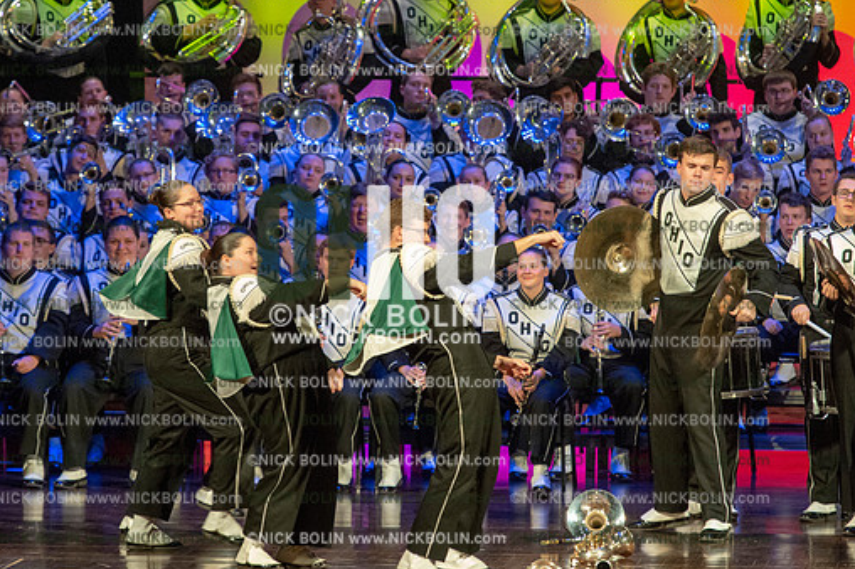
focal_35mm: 274
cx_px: 375
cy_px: 264
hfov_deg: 7.5
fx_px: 6503
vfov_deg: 5.0
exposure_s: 1/250
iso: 8000
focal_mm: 240
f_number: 5.6
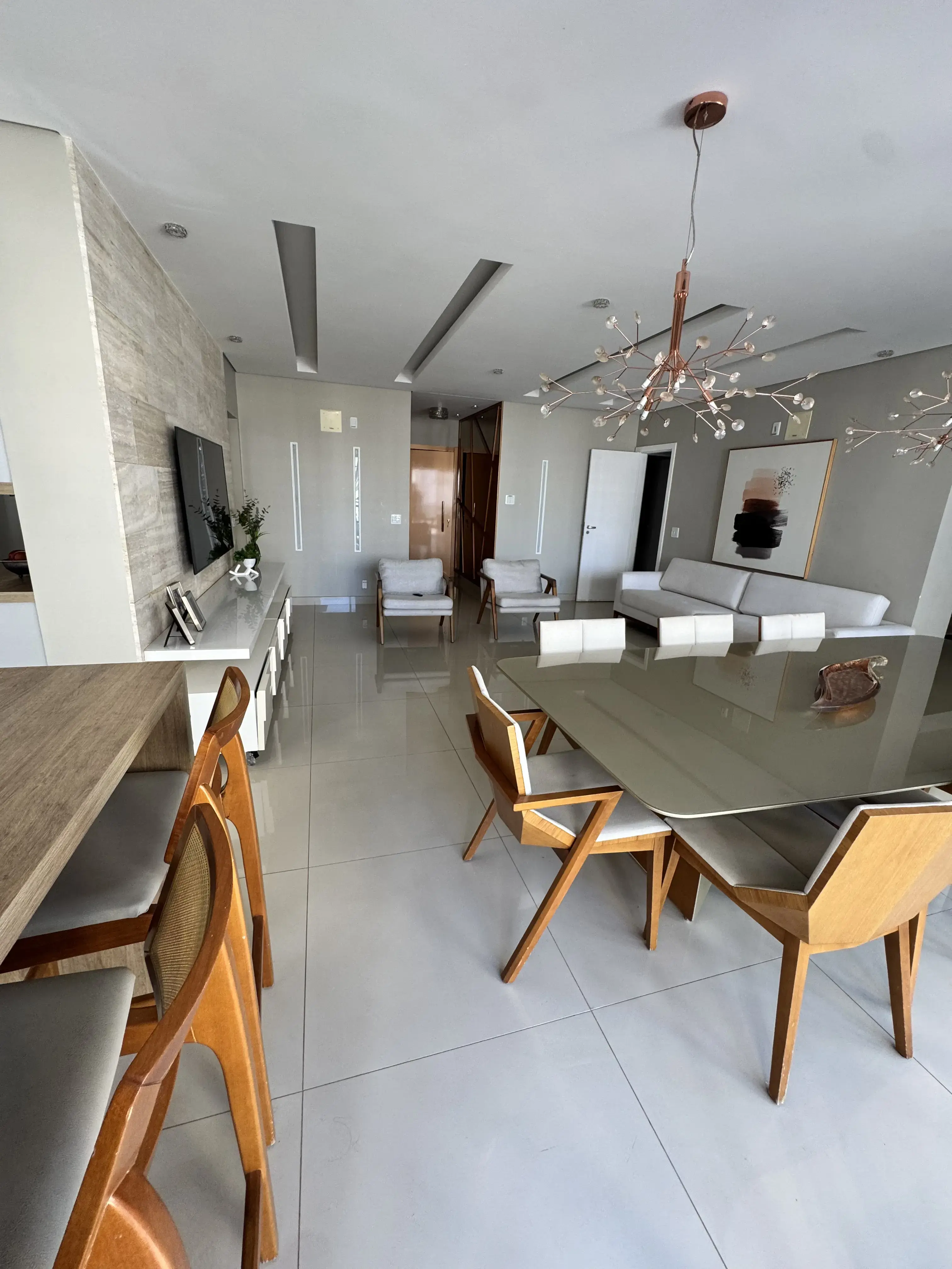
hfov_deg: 85.7
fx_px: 513
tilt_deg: -15.4
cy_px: 634
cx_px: 476
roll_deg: -3.3
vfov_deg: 102.1
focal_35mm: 14
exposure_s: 1/99
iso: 125
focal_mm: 2.22
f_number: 2.2
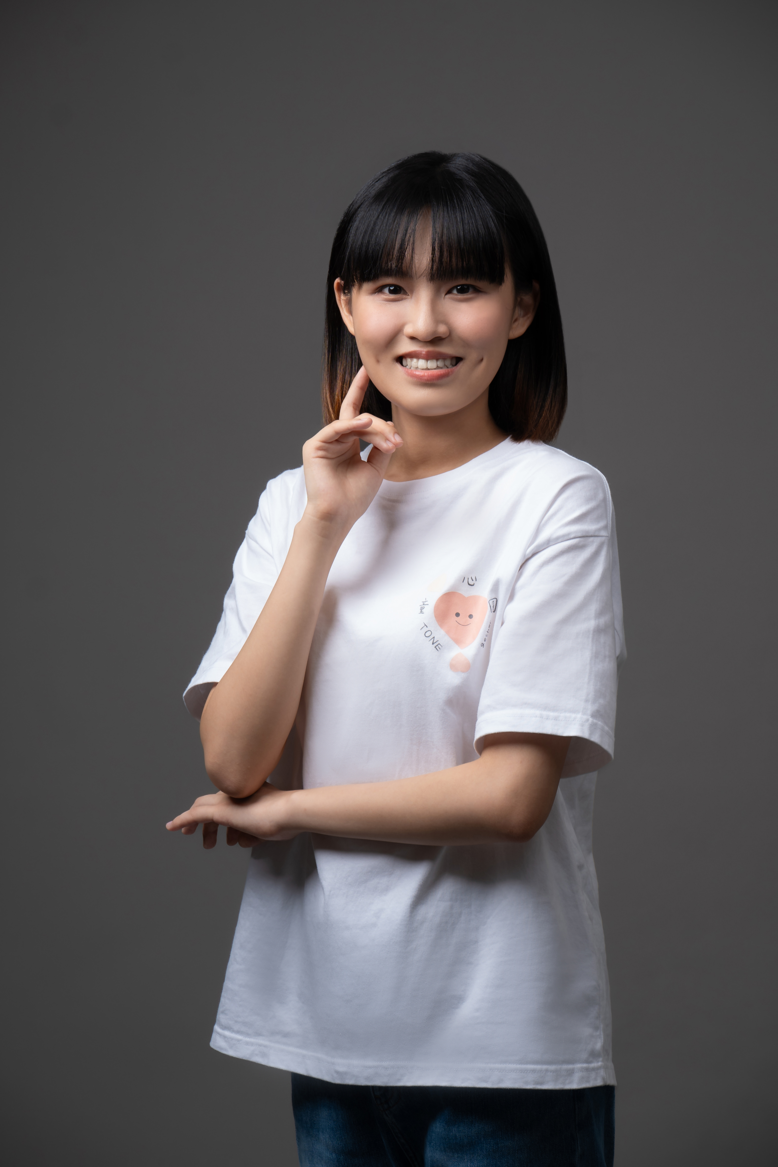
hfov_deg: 12.3
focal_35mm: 111
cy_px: 584
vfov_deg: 18.4
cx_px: 389
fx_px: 3598
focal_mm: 74
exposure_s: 1/160
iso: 50
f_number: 6.3
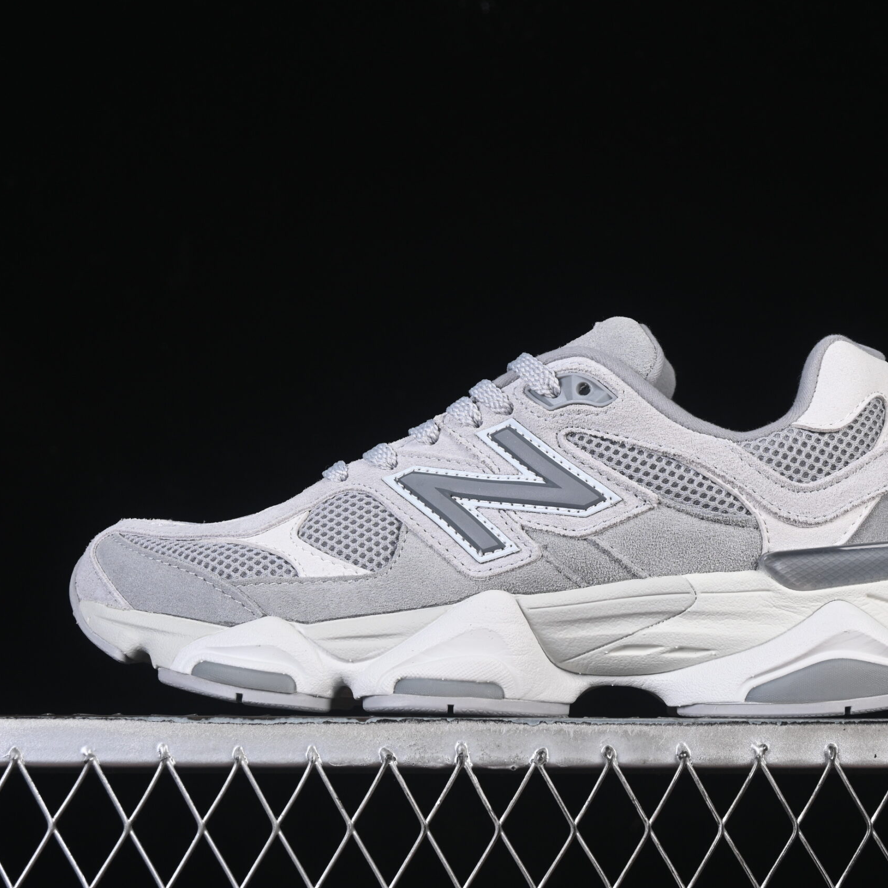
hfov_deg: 18.1
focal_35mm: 96
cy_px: 443
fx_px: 2786
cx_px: 548
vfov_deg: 18.1
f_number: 8
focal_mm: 50
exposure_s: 1/80
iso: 160
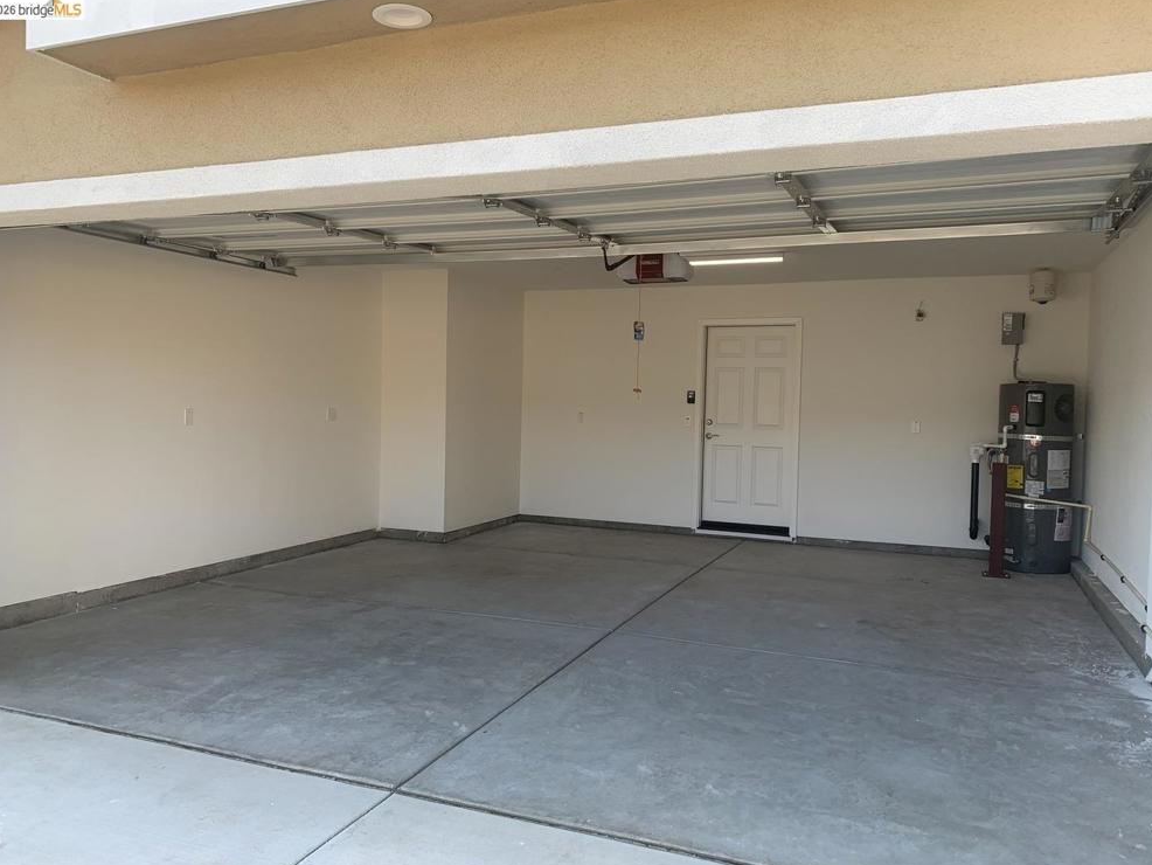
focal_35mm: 27
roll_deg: -0.7
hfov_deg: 65.3
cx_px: 577
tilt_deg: -2.0
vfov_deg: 51.4
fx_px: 899
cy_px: 442
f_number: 1.8
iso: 25
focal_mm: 4.25
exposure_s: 1/159
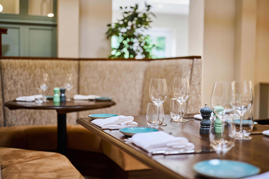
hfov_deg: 39.6
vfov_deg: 27.0
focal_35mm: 50
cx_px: 134
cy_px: 90
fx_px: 373
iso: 560
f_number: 1.8
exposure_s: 1/125
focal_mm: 50
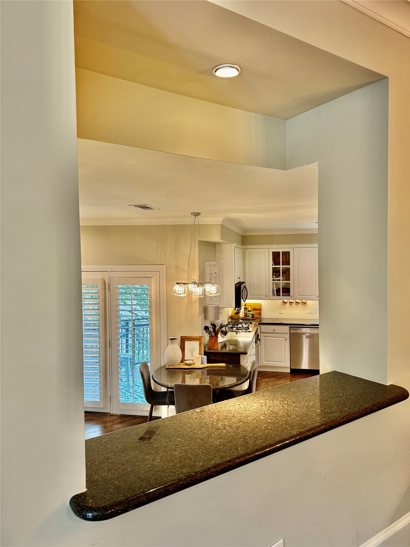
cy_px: 274
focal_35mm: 24
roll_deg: +0.5
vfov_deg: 71.6
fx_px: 379
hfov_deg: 56.8
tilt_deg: -3.1
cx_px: 205
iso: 160
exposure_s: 1/60
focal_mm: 6.86
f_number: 1.78
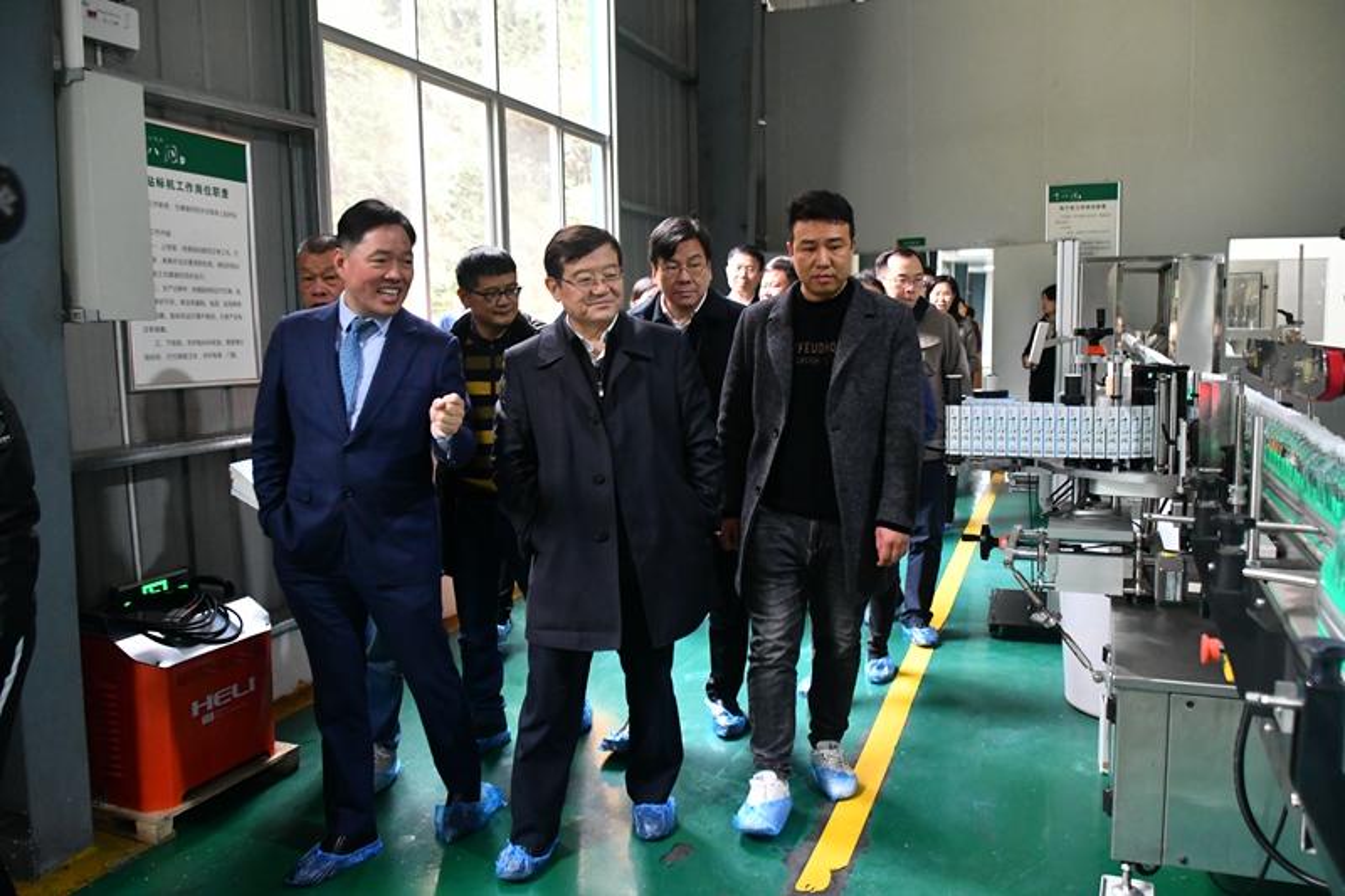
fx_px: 1008
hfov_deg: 67.4
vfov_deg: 47.9
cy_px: 448
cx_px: 672
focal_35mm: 27
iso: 3600
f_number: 3.5
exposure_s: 1/80
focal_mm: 18
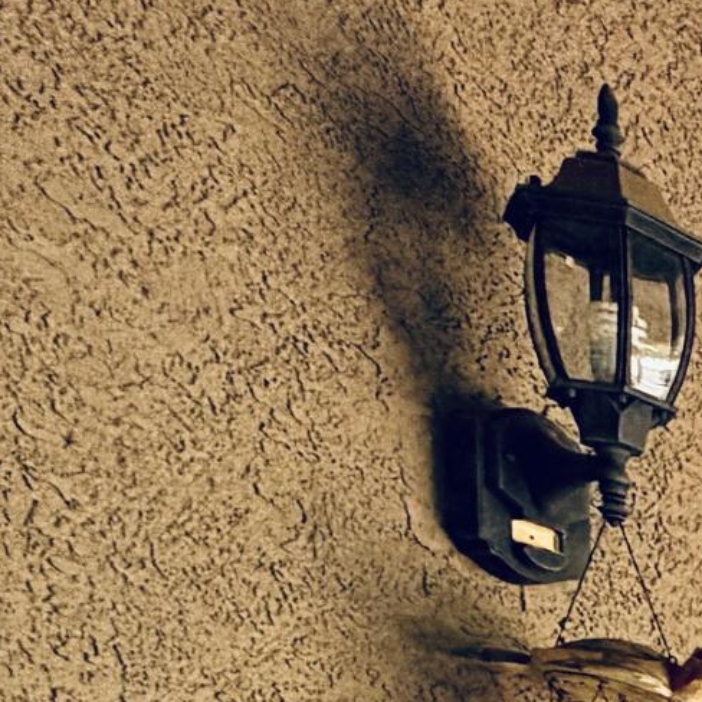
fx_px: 1744
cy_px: 1197
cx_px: 1867
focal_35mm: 76
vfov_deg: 18.6
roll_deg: +0.7
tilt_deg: +0.4
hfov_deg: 13.2
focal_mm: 2.22
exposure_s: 1/121
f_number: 2.2
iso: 64
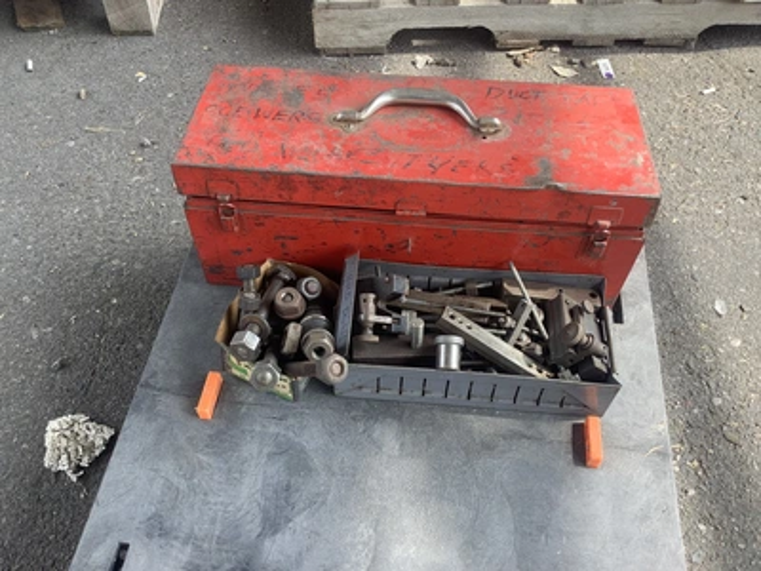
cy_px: 286
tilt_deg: -54.5
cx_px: 380
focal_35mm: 31
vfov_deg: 45.4
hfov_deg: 58.4
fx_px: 682
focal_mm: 3.3
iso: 25
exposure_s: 1/120
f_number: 2.4
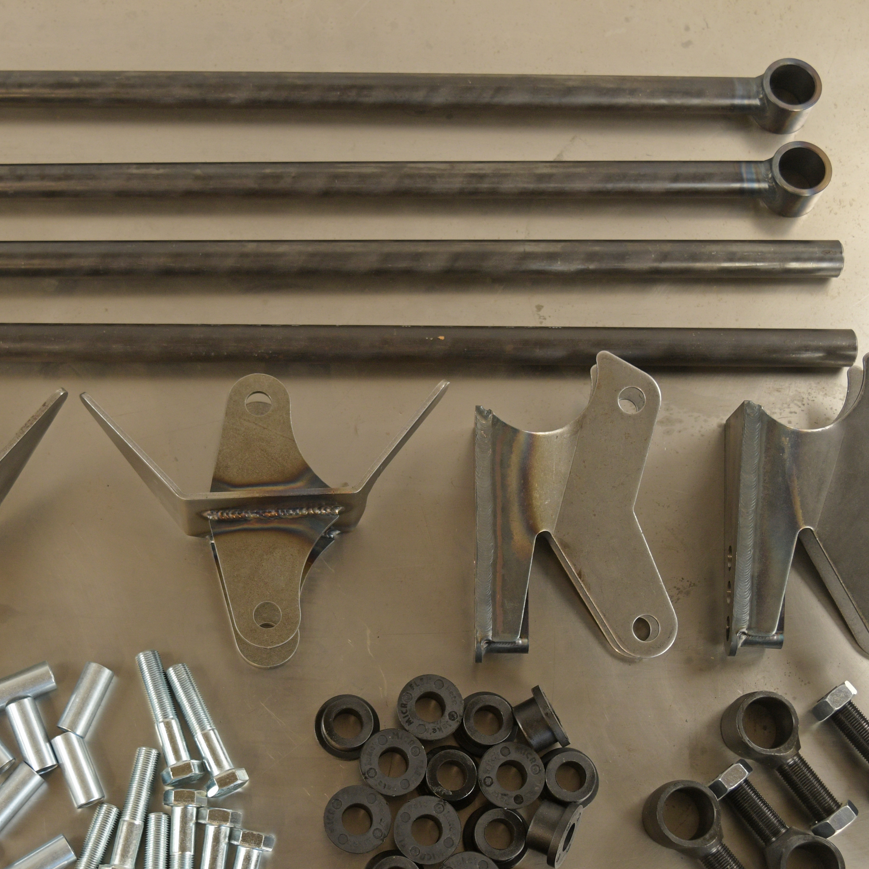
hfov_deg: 27.2
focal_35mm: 63
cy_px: 496
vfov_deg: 27.3
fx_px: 1789
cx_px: 316
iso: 560
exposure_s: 1/60
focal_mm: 28
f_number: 5.6
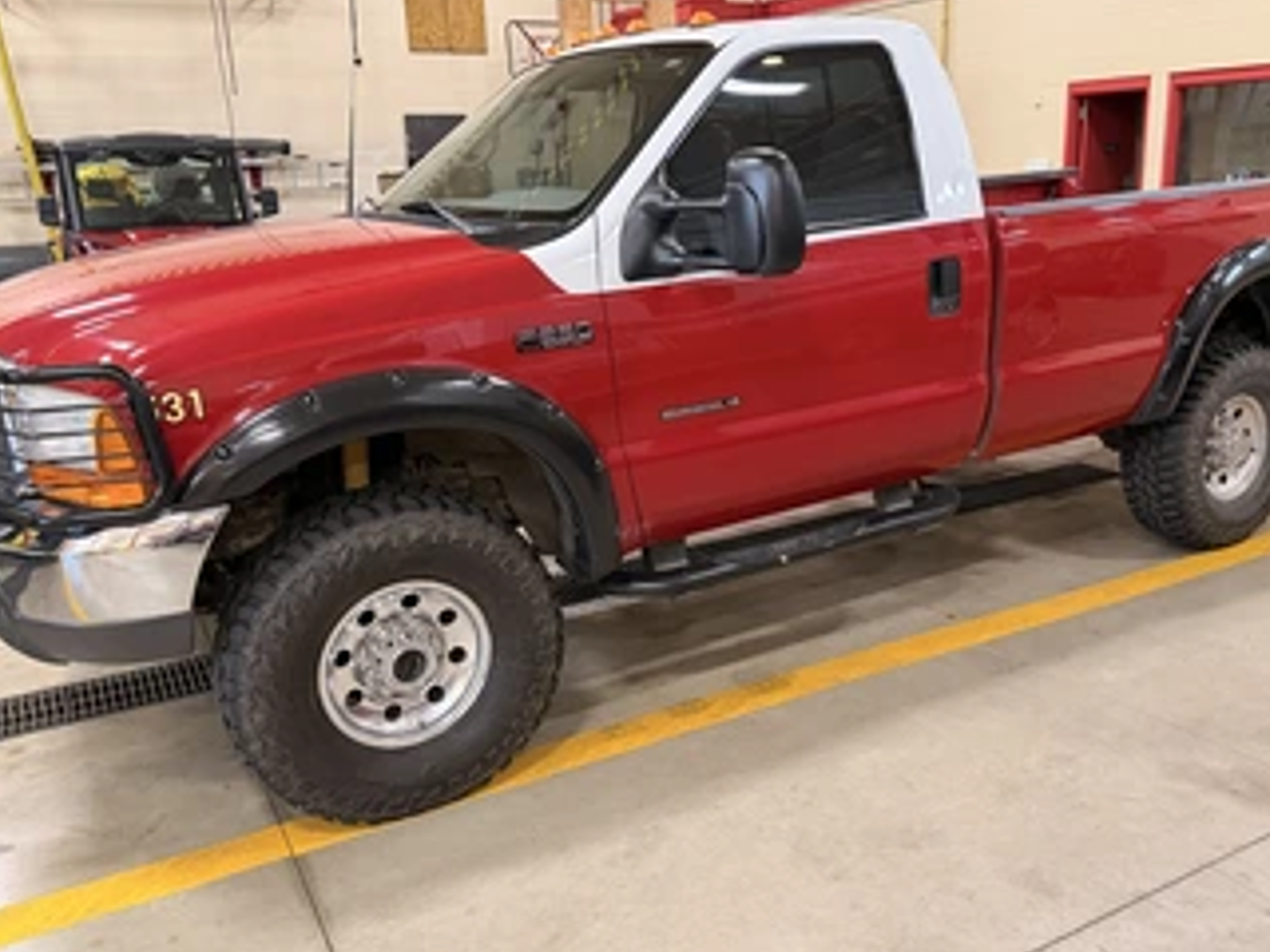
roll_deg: +1.1
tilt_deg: -14.0
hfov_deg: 59.9
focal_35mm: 30
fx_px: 1101
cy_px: 468
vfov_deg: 46.8
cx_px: 675
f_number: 1.78
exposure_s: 1/60
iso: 640
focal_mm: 6.76
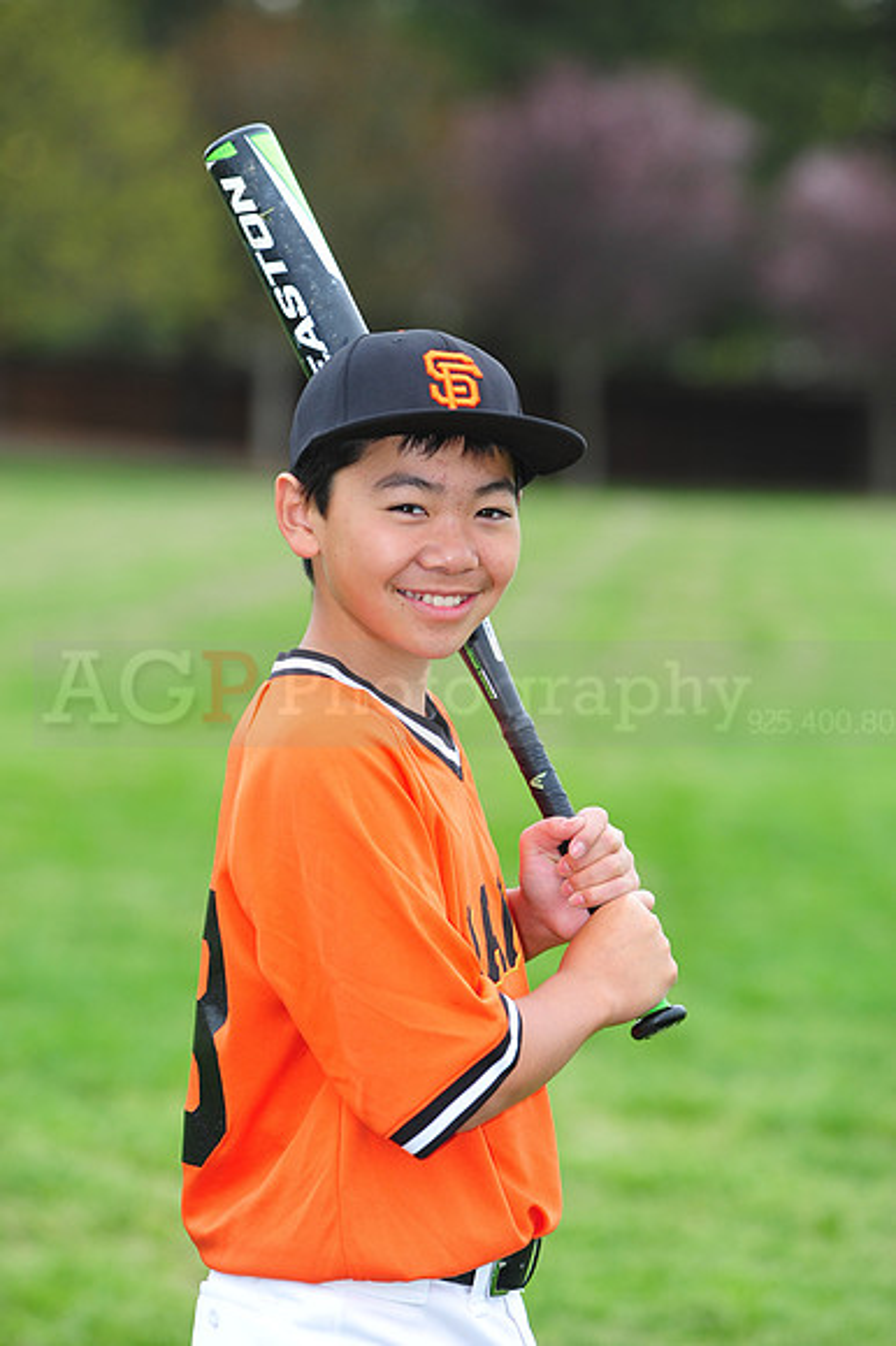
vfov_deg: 12.5
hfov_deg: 8.3
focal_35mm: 165
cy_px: 673
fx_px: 6167
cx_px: 448
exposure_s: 1/320
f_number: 5
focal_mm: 165
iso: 400
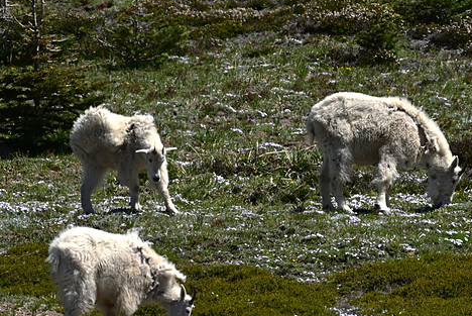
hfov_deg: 2.8
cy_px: 164
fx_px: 9750
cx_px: 212
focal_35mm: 743
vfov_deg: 1.9
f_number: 6.3
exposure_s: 1/3000
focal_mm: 600
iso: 400
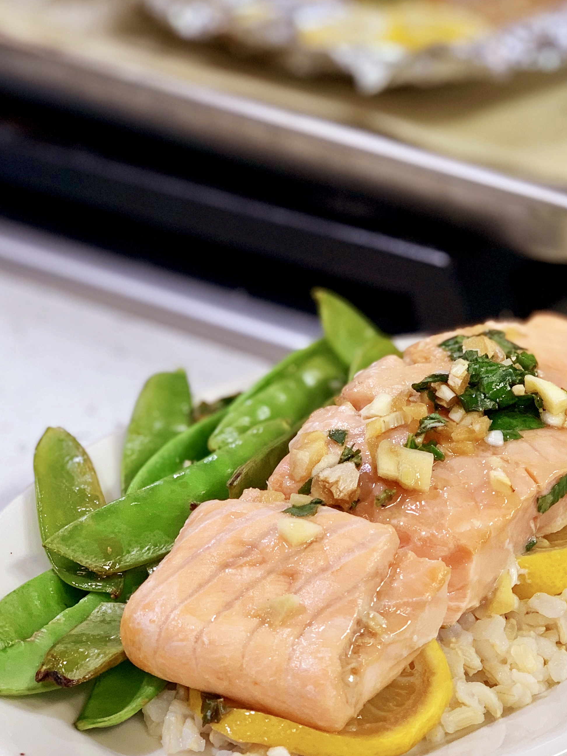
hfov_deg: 18.1
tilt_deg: -24.3
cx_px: 423
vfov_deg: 24.1
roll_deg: -1.1
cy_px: 398
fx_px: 1769
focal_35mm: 81
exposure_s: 1/121
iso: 80
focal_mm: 6
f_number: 2.4
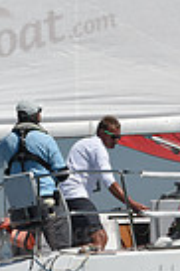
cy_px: 124
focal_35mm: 296
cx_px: 220
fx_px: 2225
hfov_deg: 4.6
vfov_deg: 7.0
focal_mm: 70
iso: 250
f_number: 10
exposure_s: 1/1250
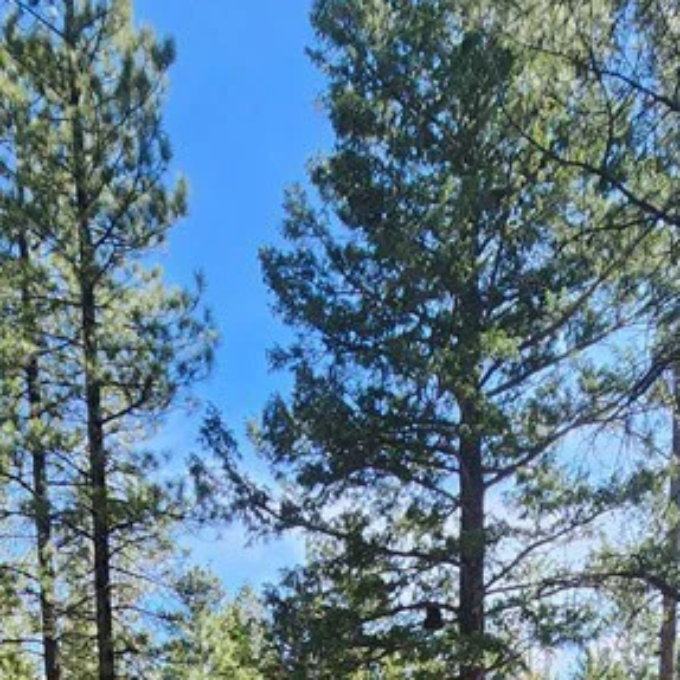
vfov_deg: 24.4
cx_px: 341
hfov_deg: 40.9
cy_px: 1147
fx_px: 911
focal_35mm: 41
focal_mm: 2.2
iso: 50
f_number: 2.2
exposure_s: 1/397
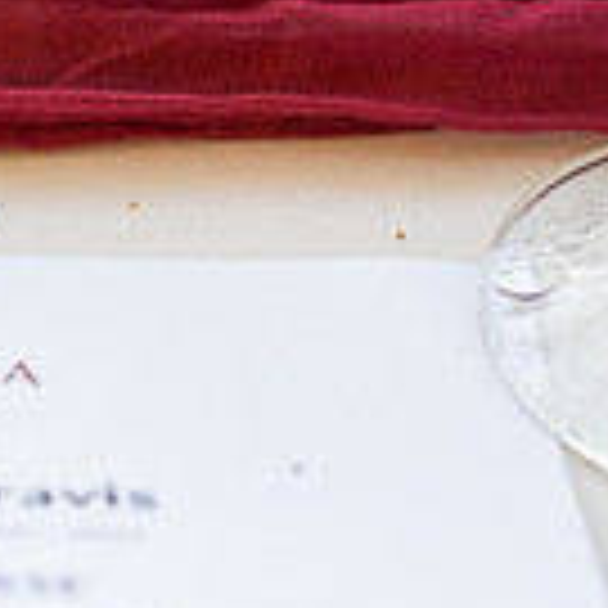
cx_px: -162
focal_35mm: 241
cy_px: -187
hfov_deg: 7.2
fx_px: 4789
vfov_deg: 7.2
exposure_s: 1/400
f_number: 4
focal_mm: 66
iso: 800
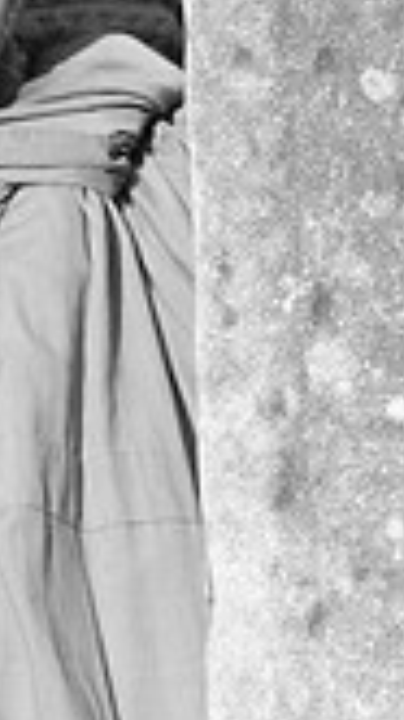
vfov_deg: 4.1
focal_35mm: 527
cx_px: -169
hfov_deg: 2.3
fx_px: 10067
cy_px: 195
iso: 200
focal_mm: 17.8
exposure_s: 1/132
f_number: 6.7
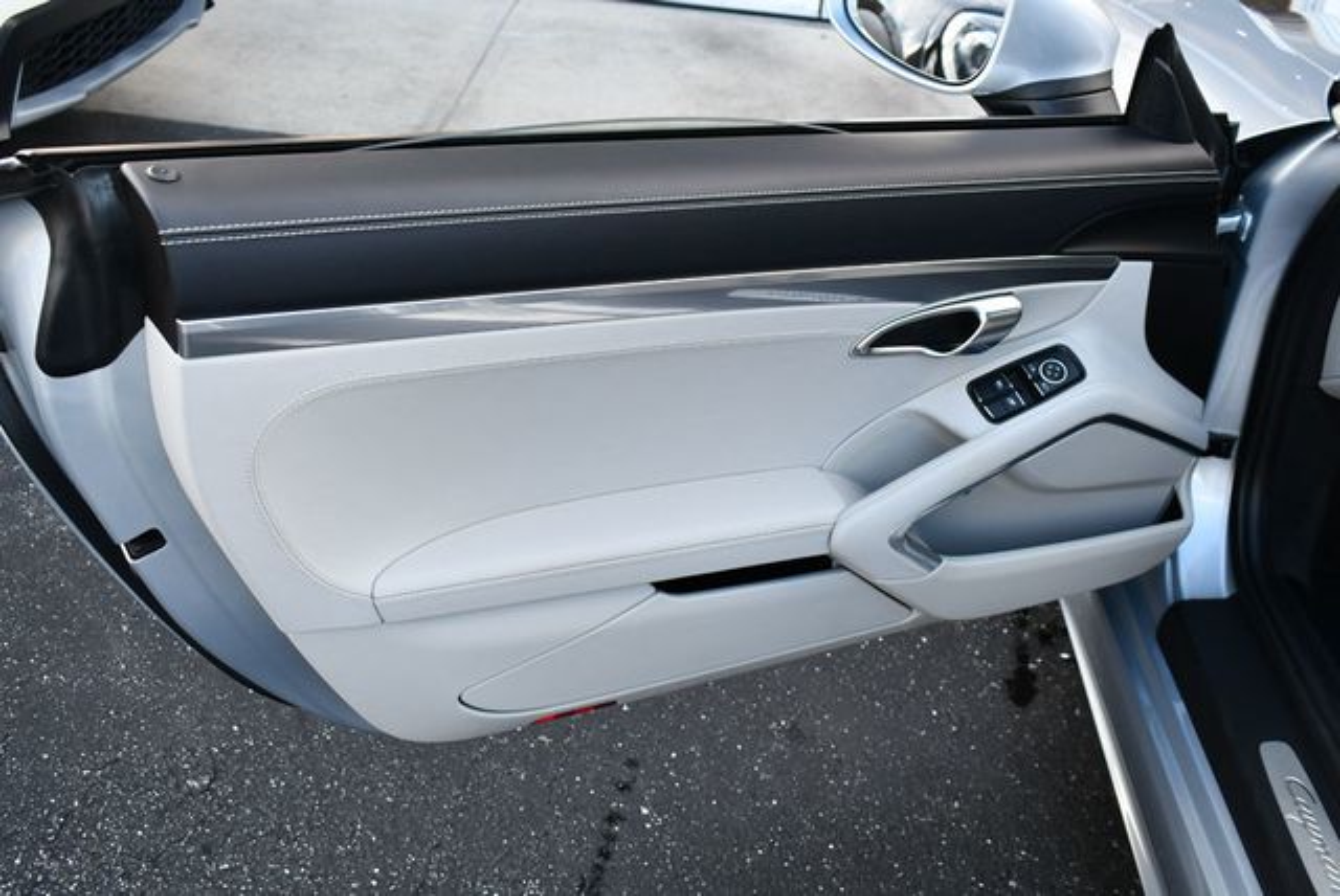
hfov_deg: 48.4
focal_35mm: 40
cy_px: 448
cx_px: 670
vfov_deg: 33.5
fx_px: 1490
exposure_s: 1/250
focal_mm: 20
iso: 400
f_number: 4.5
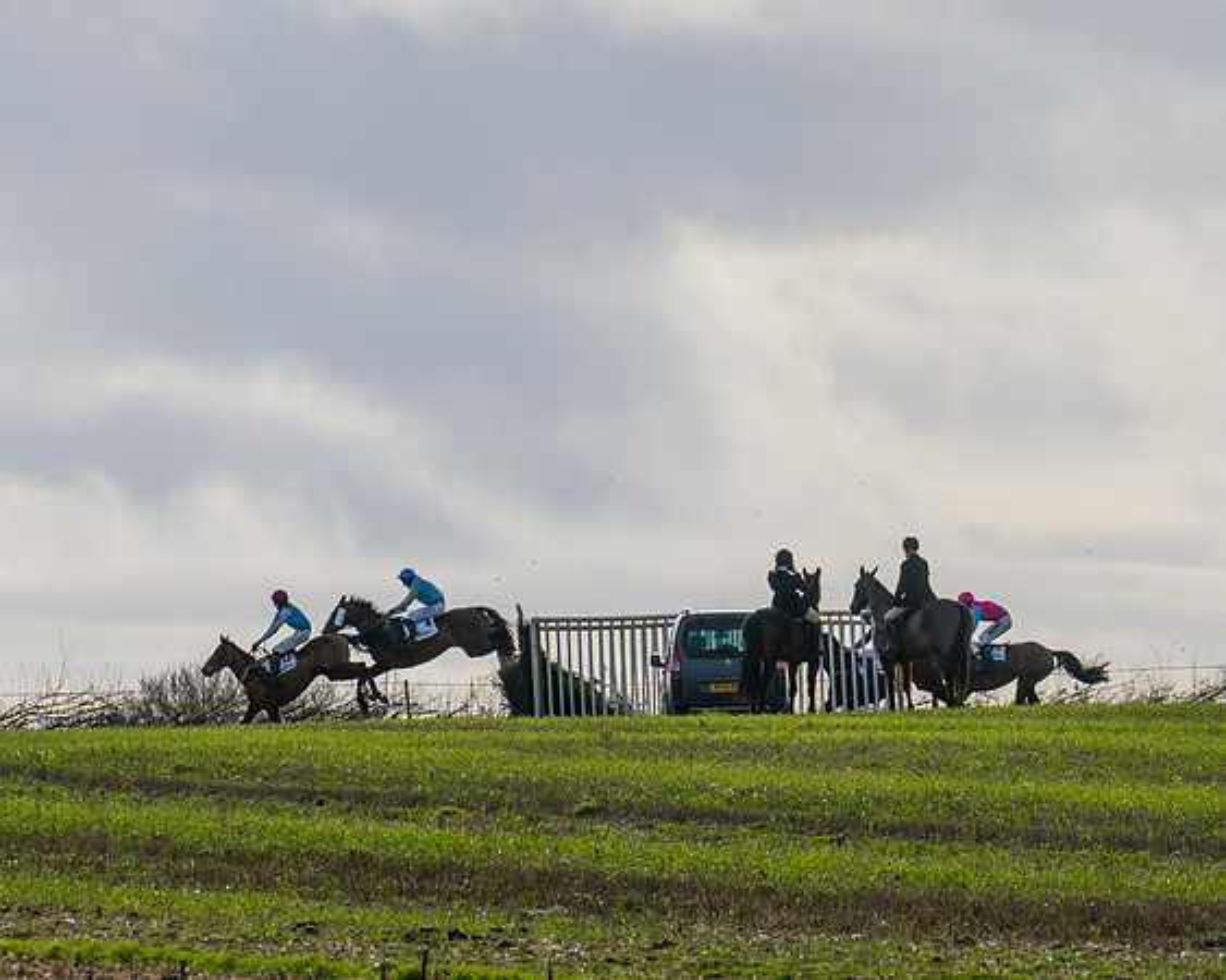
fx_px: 23069
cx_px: 870
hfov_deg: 3.0
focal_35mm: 636
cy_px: 518
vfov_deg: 2.4
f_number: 7.1
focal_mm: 239
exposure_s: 1/1600
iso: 400
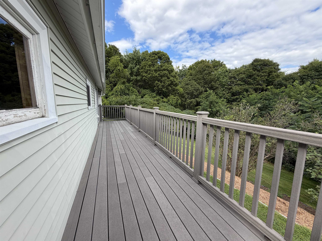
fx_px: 130
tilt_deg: -8.0
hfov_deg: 102.1
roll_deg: -1.0
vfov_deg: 85.7
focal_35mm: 14
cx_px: 161
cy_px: 120
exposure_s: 1/602
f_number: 2.2
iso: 40
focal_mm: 2.22
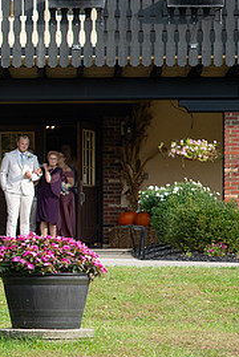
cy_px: 203
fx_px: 2145
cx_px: -161
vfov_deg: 9.5
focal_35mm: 216
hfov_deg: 6.3
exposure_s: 1/640
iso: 640
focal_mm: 85
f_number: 7.1
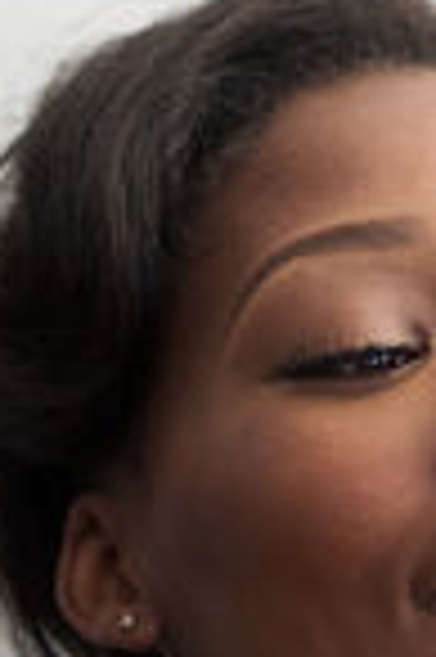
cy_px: 526
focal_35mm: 238
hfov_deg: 5.7
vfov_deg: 8.6
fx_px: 4334
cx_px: 416
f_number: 2.5
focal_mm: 55
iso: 640
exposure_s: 1/500
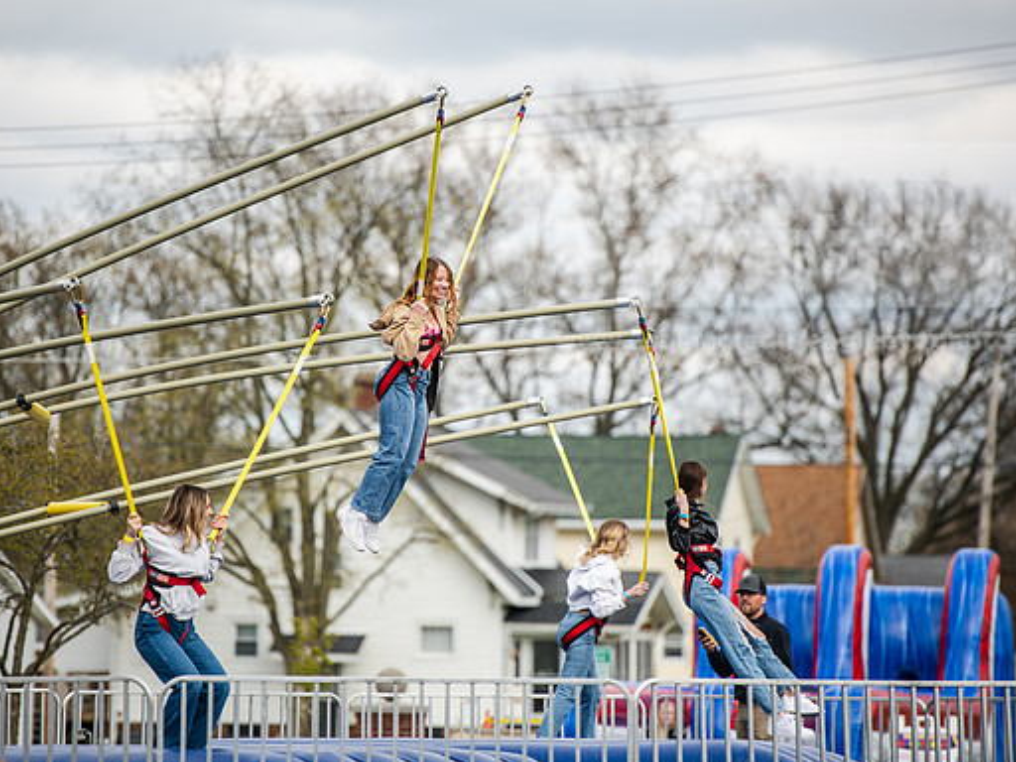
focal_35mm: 218
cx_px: 464
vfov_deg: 6.8
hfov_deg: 9.1
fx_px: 6398
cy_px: 382
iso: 100
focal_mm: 200
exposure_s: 1/800
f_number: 3.2
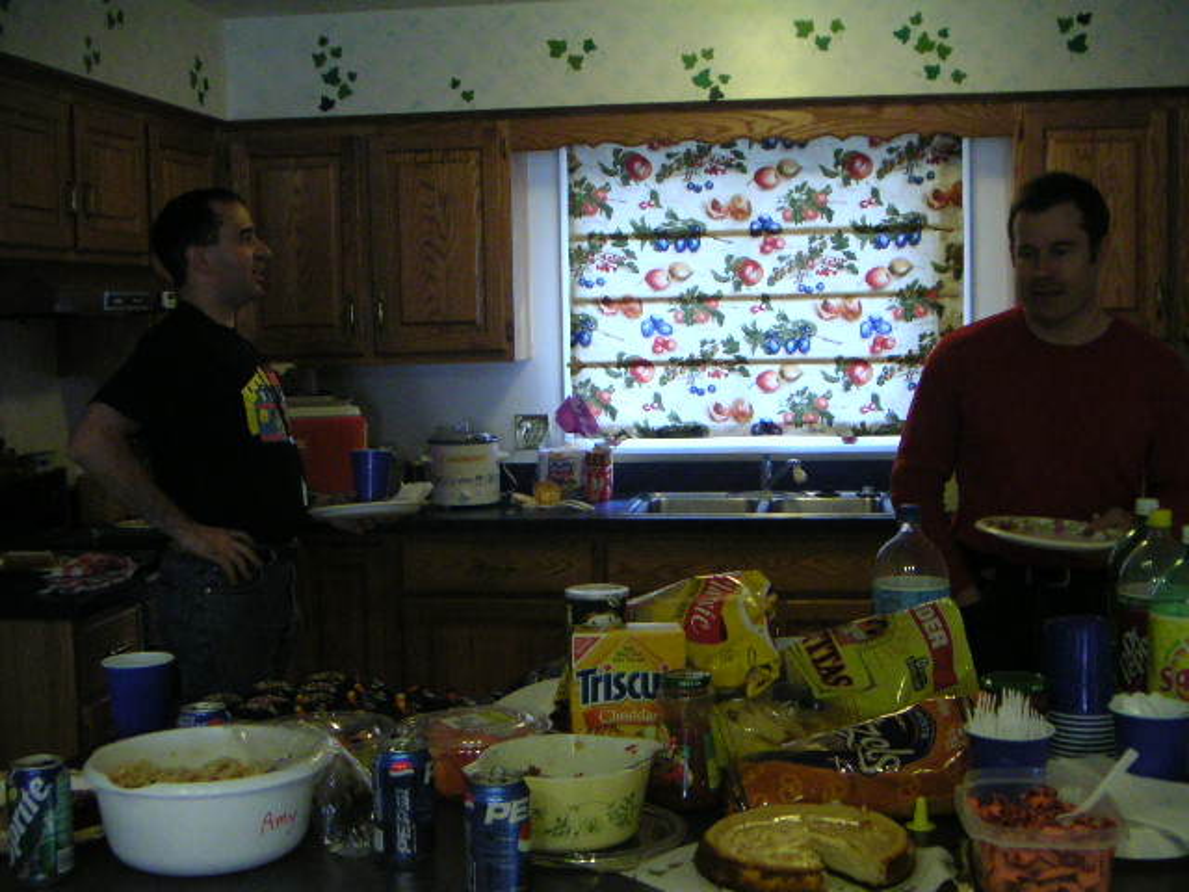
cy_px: 446
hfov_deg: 41.2
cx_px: 594
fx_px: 1580
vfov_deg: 31.5
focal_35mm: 46
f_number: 3
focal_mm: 6
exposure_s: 1/20
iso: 400
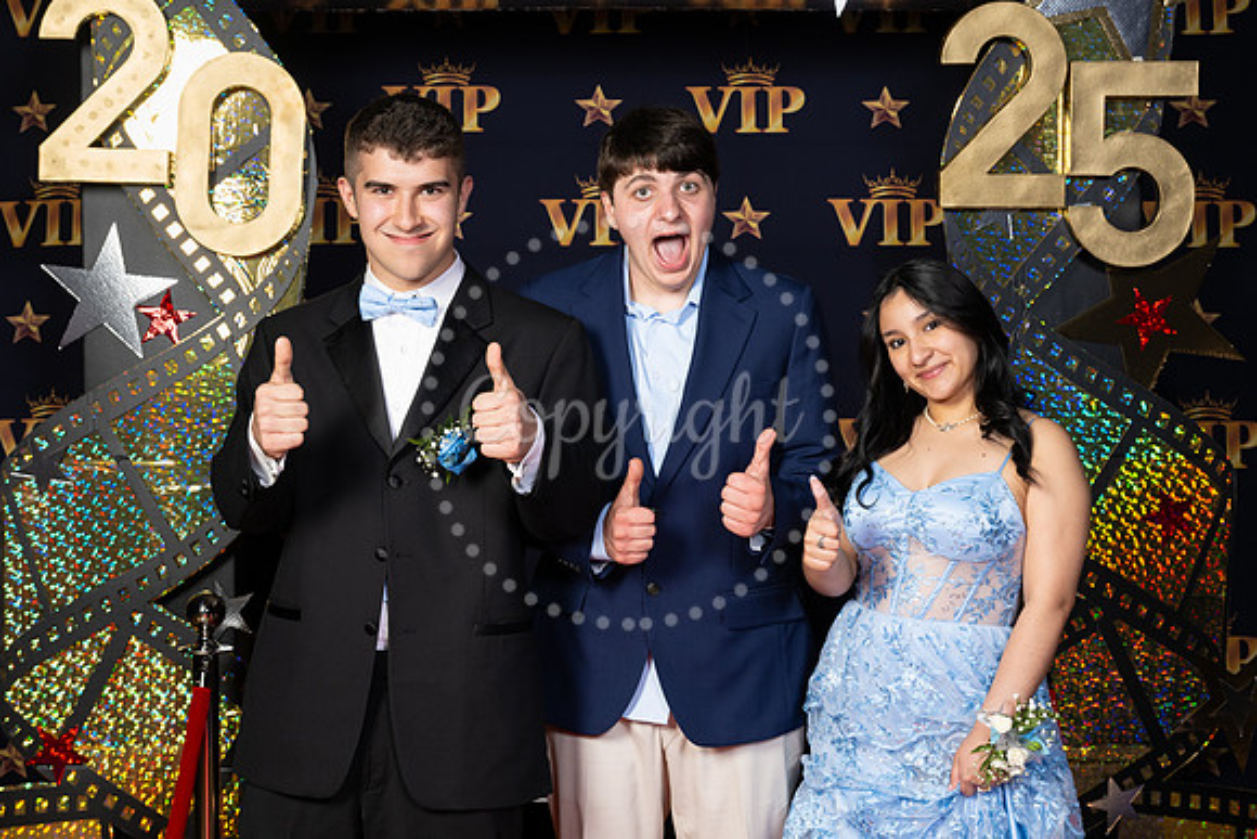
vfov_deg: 21.4
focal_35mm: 64
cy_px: 428
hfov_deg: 31.6
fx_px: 2222
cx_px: 628
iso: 320
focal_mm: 54
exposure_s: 1/100
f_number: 8
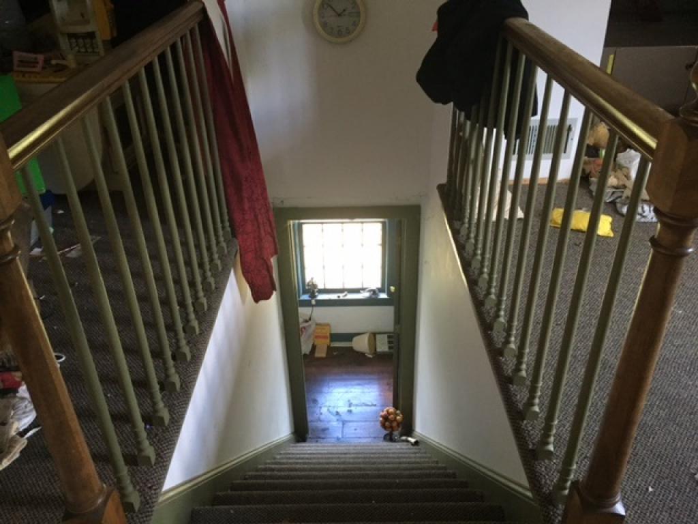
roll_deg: -0.6
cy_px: 262
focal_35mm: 29
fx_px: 585
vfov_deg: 48.2
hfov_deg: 61.7
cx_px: 349
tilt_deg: -31.5
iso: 200
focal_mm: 4.15
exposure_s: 1/30
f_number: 2.2
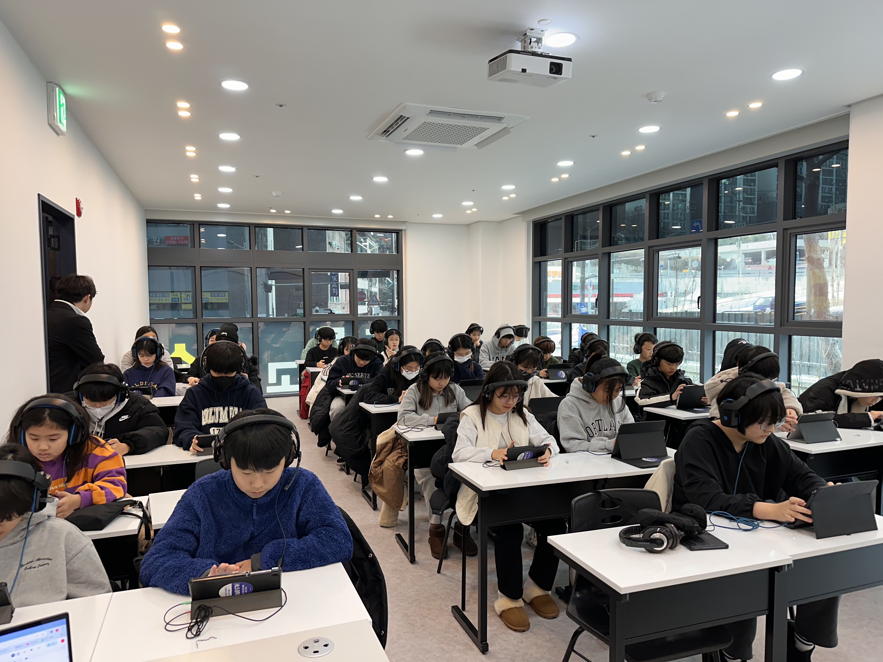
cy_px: 331
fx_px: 612
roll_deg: +0.5
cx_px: 442
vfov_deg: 56.8
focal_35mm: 24
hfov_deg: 71.6
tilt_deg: -3.4
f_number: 1.78
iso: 160
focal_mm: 6.86
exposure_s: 1/120
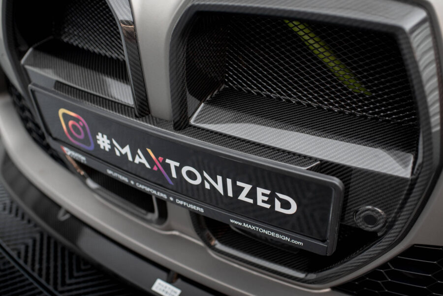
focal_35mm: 36
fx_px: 443
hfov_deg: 53.1
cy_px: 148
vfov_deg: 36.9
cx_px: 225
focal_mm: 35
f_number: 2.5
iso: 500
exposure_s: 1/125
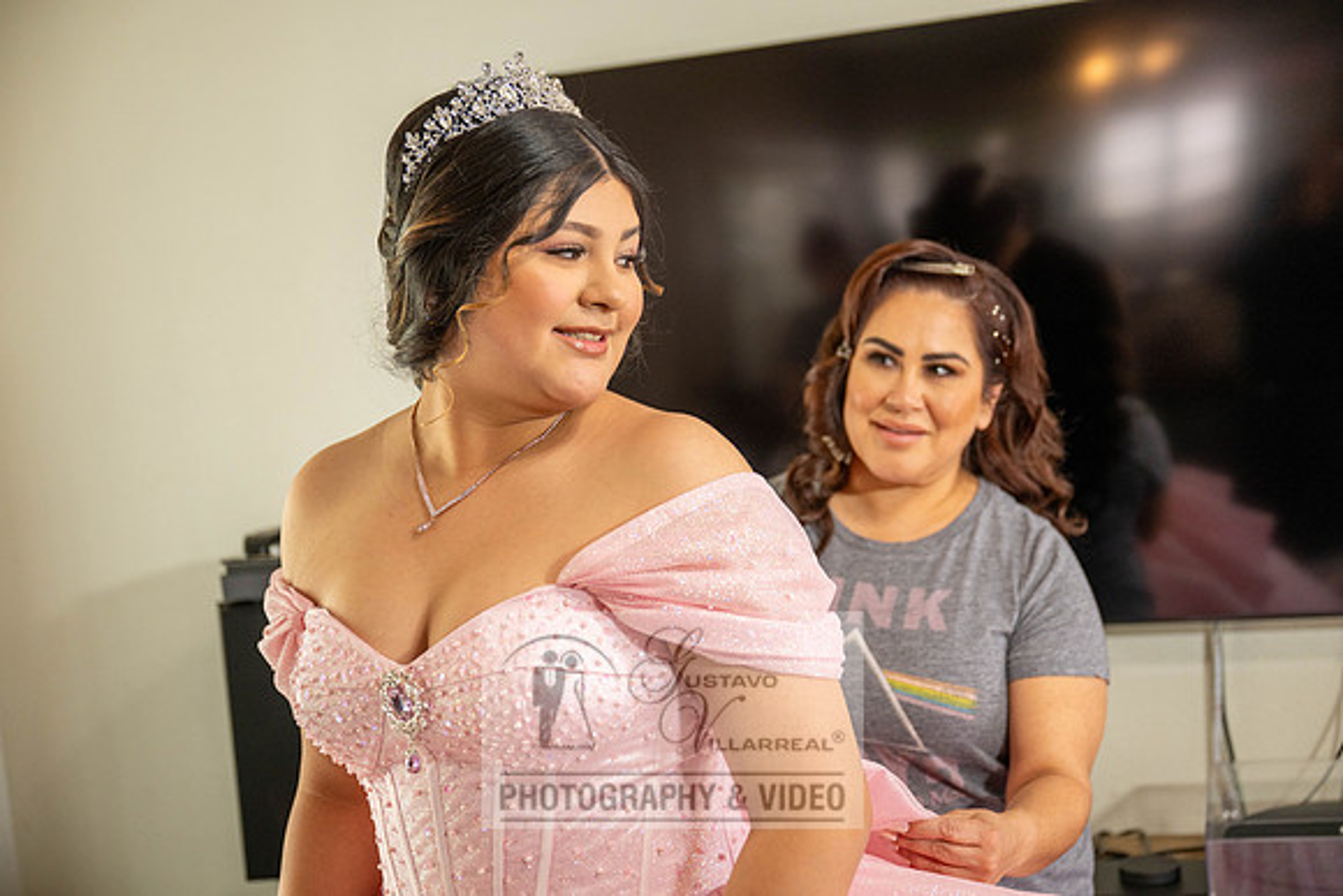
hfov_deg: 41.1
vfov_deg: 28.1
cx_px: 672
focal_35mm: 48
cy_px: 448
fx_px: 1791
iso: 640
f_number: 2.8
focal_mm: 48
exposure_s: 1/200
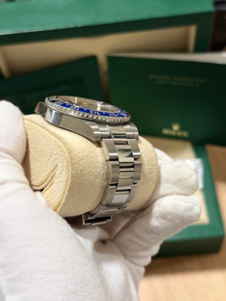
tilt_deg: -58.4
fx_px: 418
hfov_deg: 30.3
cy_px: 150
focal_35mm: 48
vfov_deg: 39.7
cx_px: 113
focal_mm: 6.76
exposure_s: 1/40
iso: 200
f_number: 1.78
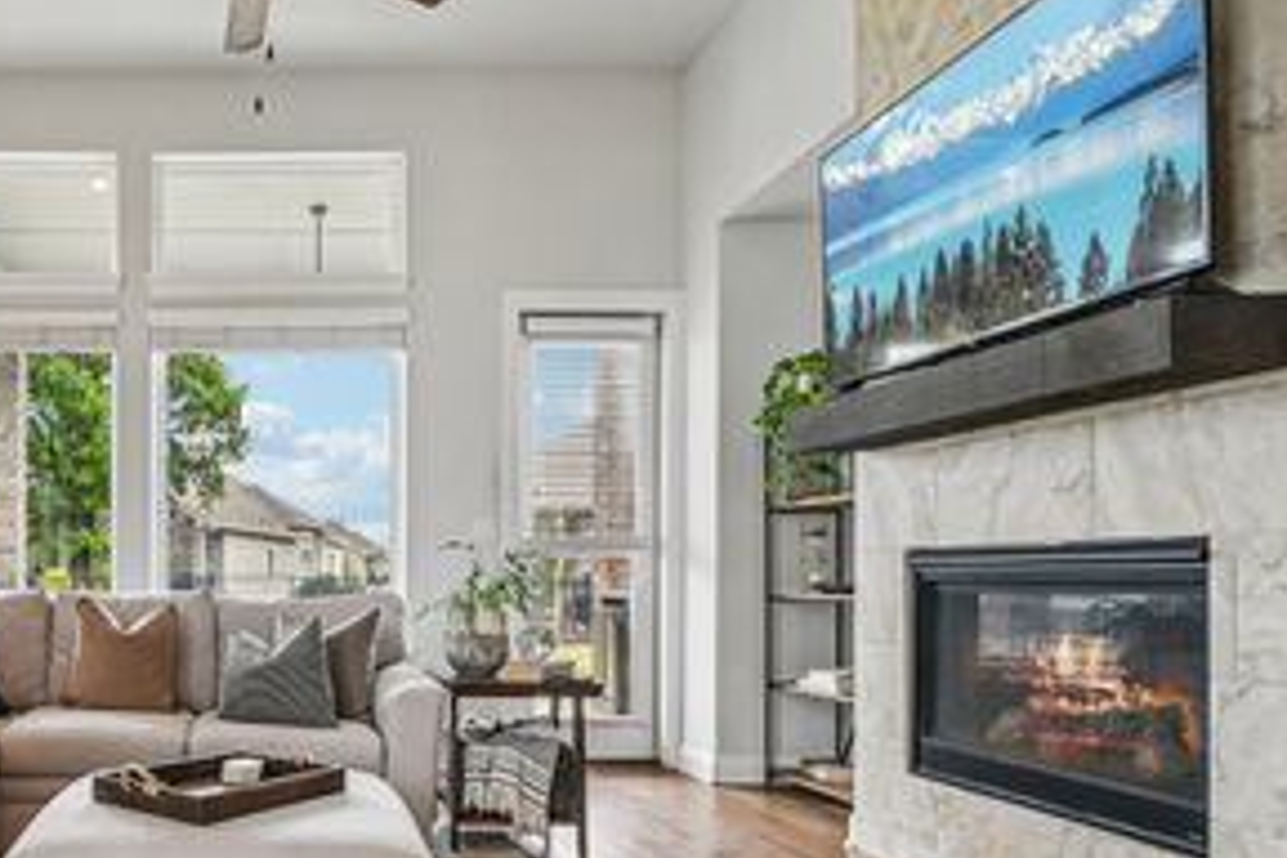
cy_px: 516
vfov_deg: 49.2
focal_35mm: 26
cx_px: 268
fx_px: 929
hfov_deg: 63.7
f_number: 8
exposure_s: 1/160
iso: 400
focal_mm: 10
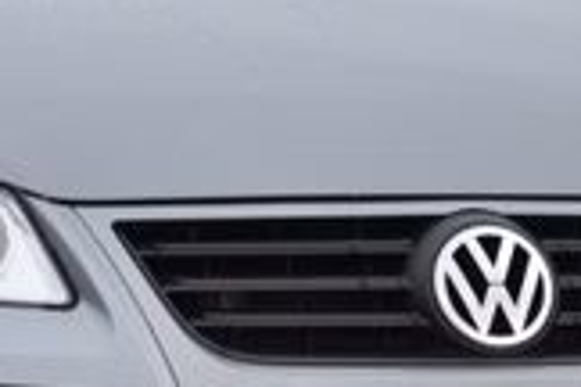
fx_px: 6326
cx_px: 57
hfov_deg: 5.3
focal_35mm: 392
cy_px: 290
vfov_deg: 3.5
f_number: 5.6
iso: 100
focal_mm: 66
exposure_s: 1/125
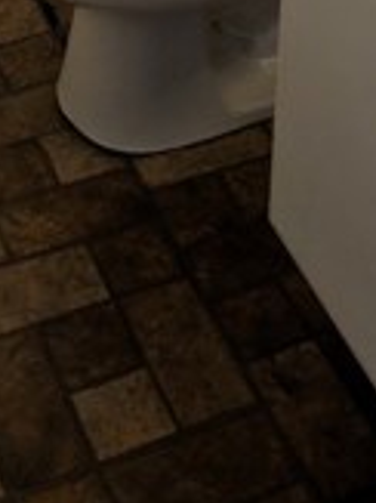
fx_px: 1537
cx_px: 173
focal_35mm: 106
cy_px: -407
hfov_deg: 13.9
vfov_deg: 15.8
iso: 249
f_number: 1.8
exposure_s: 1/120
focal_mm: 4.44
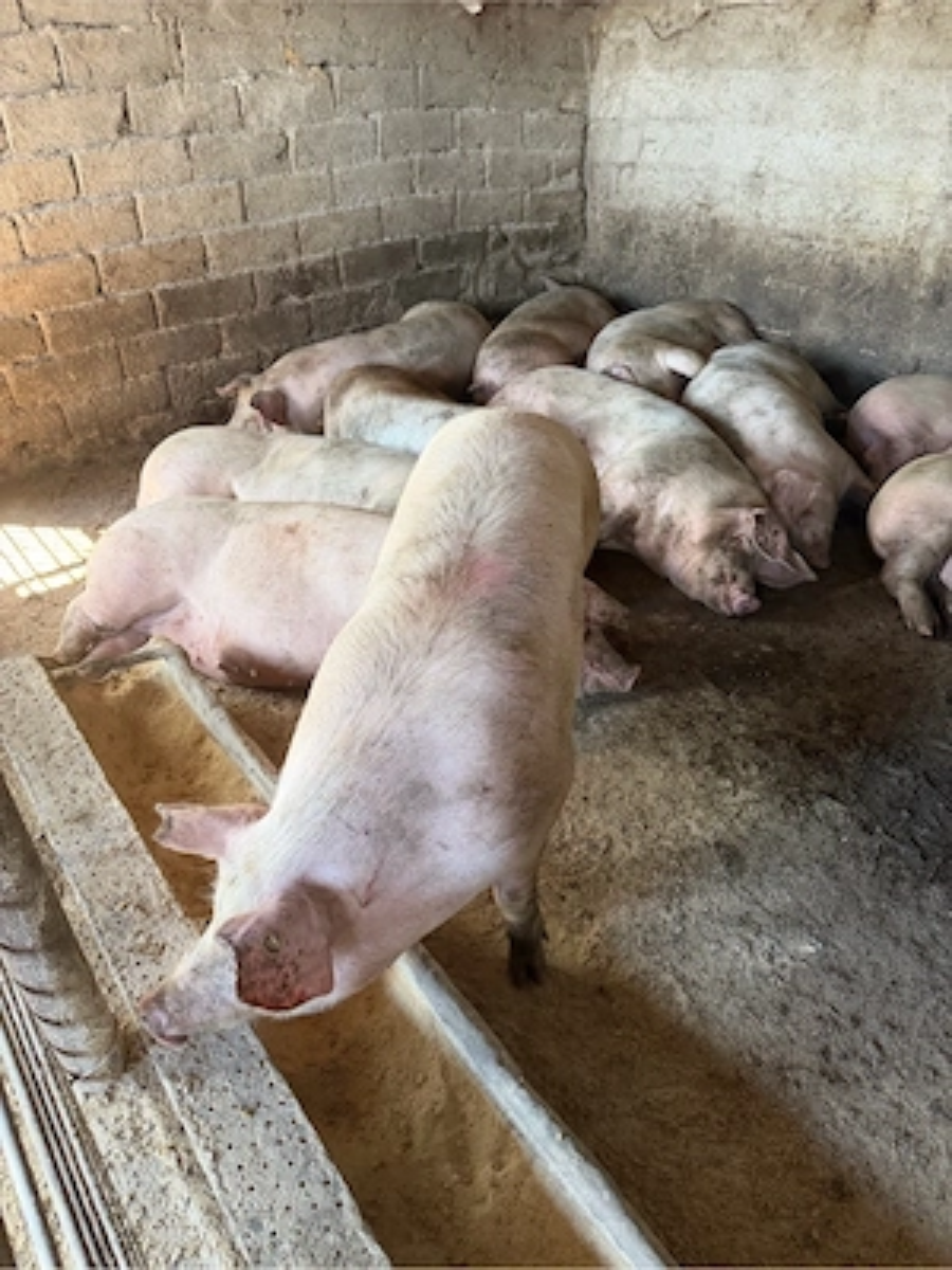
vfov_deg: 71.6
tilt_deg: -35.7
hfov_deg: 56.8
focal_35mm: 24
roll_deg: +3.4
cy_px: 635
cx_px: 476
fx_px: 880
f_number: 1.78
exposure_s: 1/60
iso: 250
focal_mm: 6.76
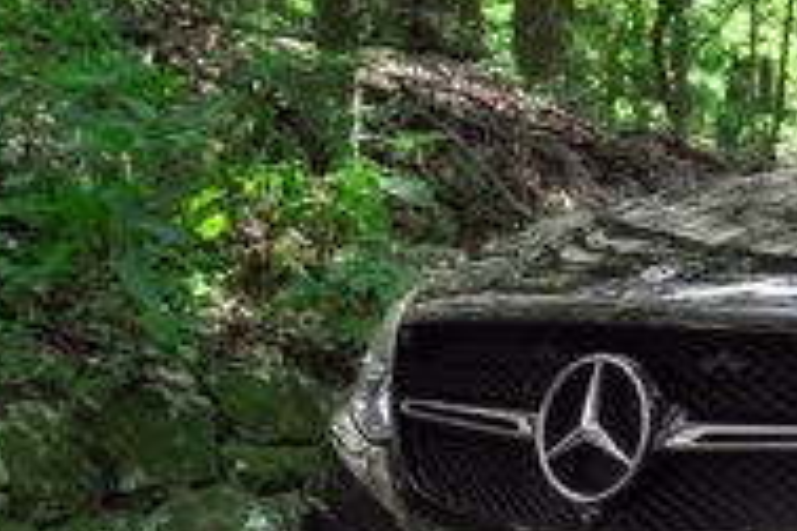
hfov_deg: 15.4
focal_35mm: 122
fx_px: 2701
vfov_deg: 11.2
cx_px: 1219
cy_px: 478
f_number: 5
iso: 800
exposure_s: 1/320
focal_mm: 36
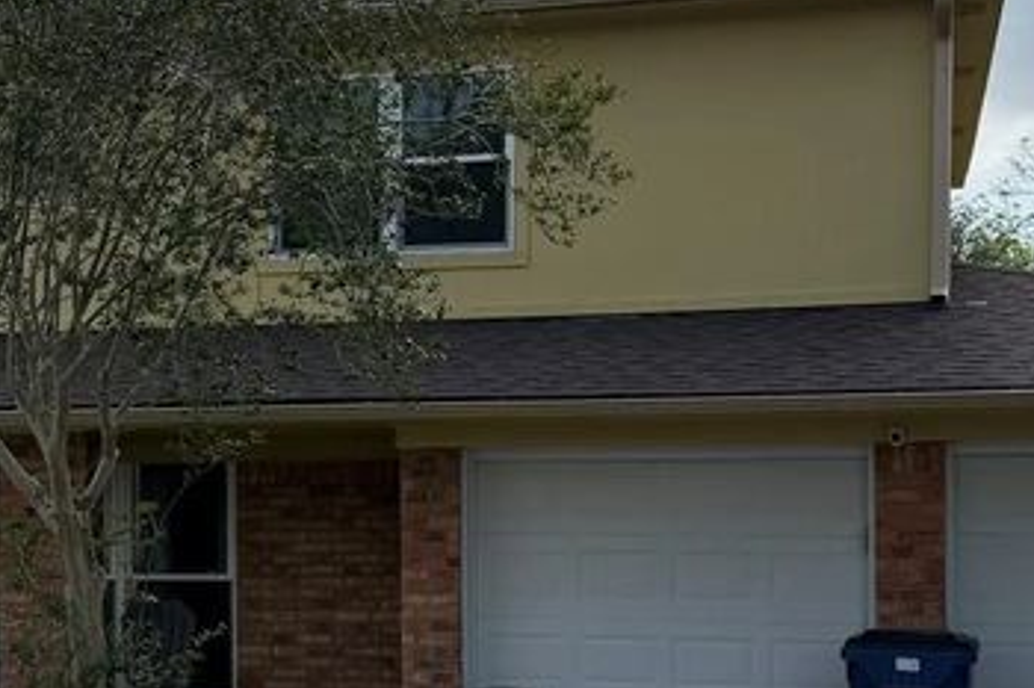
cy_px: 532
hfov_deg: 27.4
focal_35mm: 73
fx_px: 2096
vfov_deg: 18.5
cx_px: 278
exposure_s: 1/8130
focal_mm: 6.76
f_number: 1.78
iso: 125
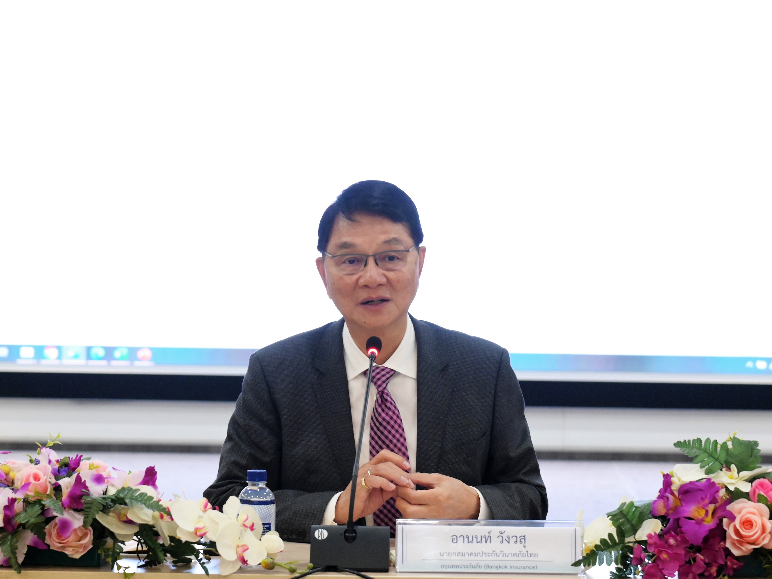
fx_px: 2921
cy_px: 290
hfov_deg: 15.1
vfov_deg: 11.3
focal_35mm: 131
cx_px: 372
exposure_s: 1/125
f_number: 6.3
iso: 6400
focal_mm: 120
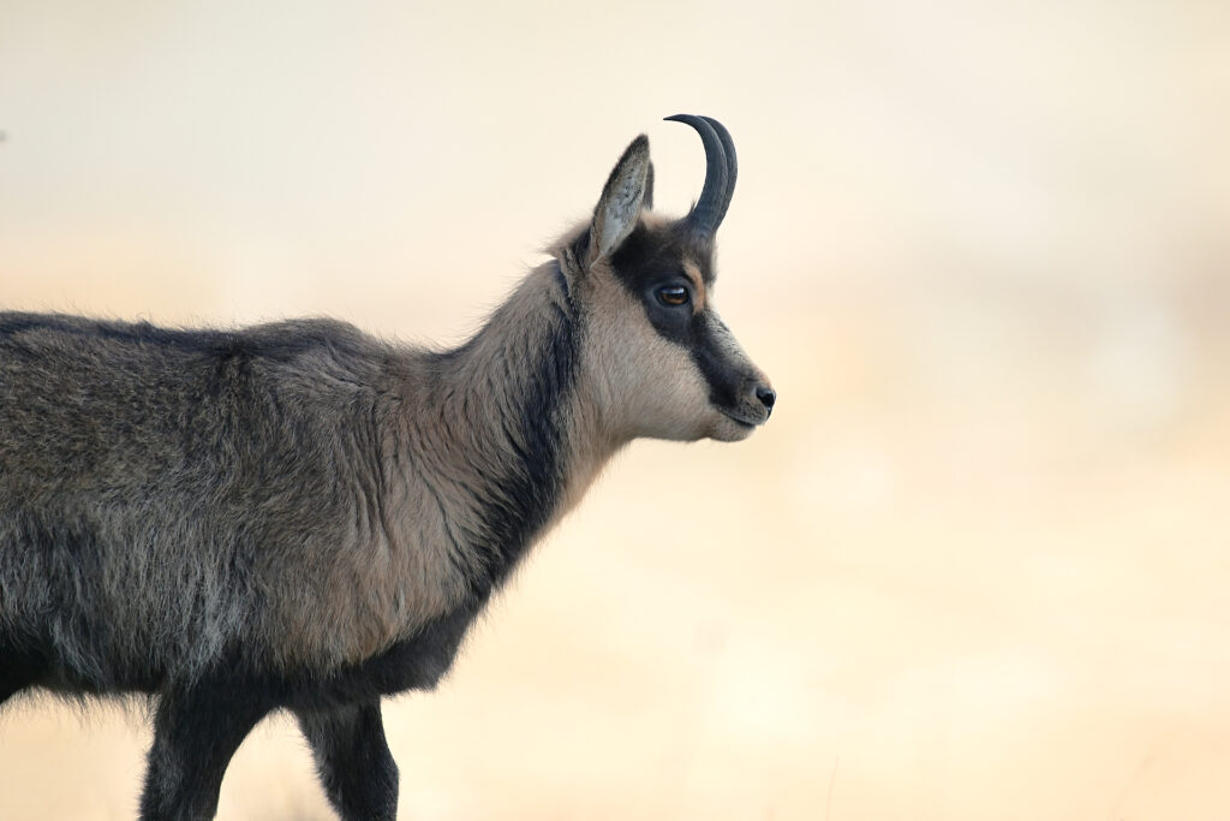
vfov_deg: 2.3
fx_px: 20501
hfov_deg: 3.4
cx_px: 615
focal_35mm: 600
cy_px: 410
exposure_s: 1/1250
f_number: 6.3
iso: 560
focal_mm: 600
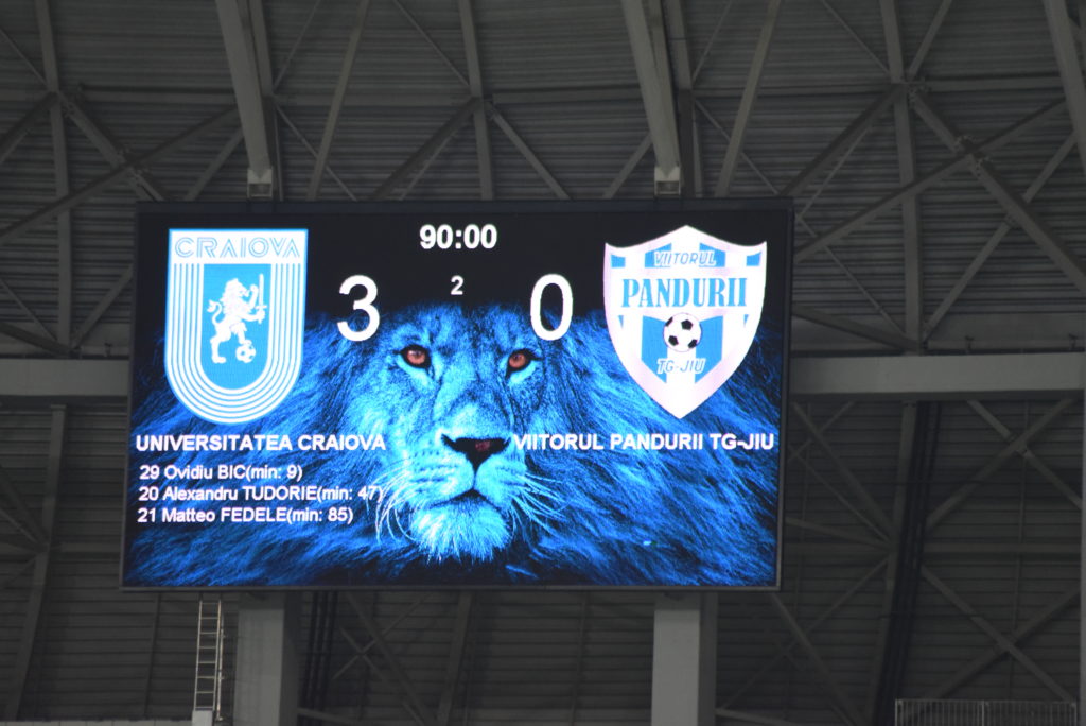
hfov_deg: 6.9
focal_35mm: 300
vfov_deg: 4.6
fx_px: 9055
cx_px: 543
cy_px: 363
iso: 5000
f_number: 5.6
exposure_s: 1/250
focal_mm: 300
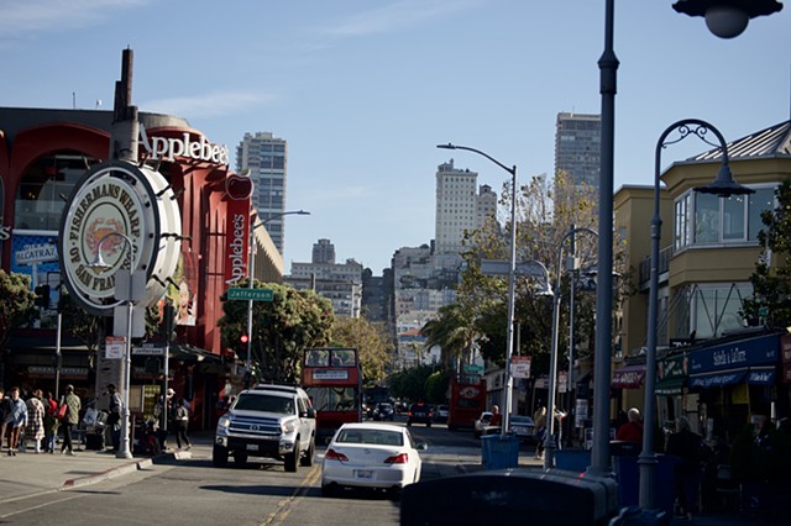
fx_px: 1812
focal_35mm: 82
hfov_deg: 24.6
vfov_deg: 16.5
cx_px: 396
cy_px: 263
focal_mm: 55
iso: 100
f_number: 4
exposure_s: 1/800
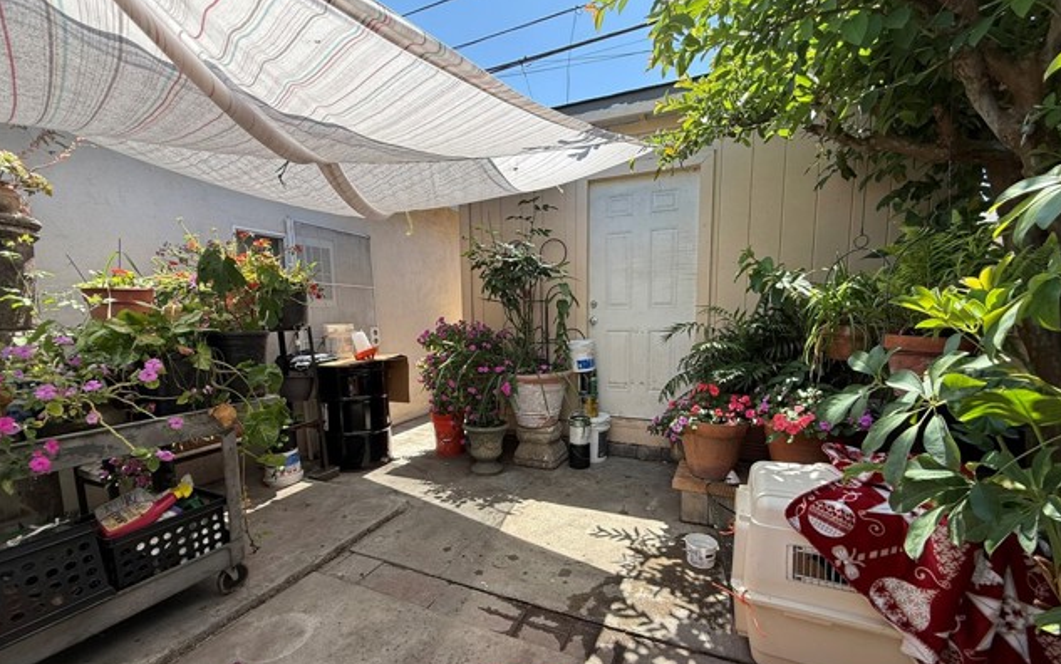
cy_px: 364
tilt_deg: -6.5
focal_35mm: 15
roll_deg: +1.4
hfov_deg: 101.4
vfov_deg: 74.6
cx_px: 531
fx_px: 434
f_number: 2.2
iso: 50
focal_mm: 2.22
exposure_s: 1/370
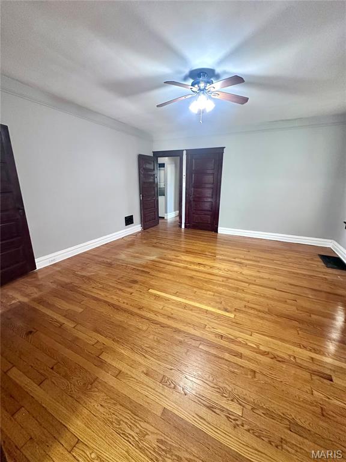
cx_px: 173
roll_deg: -1.7
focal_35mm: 14
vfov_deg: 102.1
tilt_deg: -16.4
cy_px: 231
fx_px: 187
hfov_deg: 85.7
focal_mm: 2.22
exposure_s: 1/60
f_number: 2.2
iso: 500
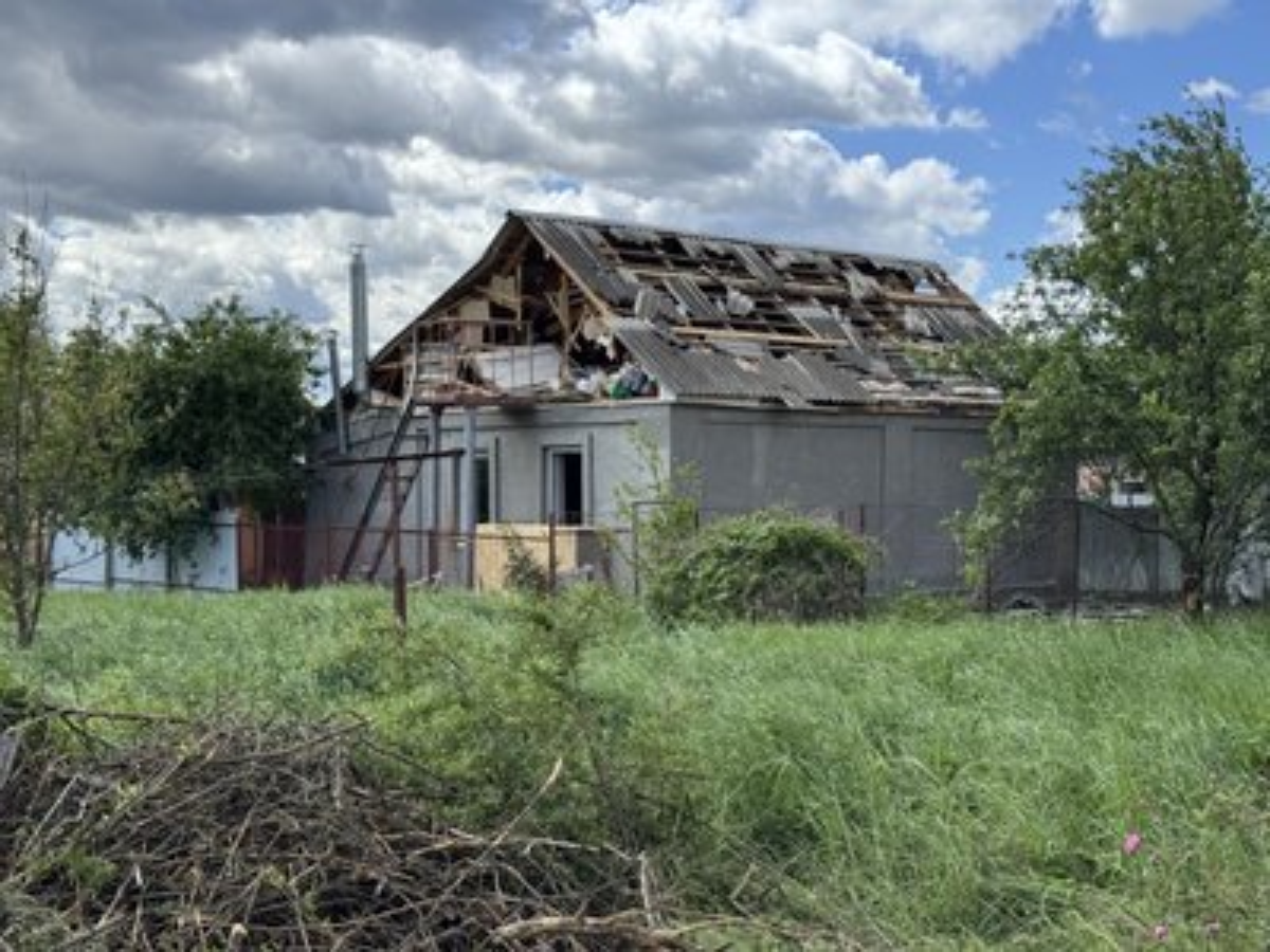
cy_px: 476
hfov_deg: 39.7
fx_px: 1761
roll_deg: -0.6
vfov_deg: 30.3
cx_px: 635
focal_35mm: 48
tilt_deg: +0.4
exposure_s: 1/3610
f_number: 1.78
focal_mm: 6.76
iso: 64
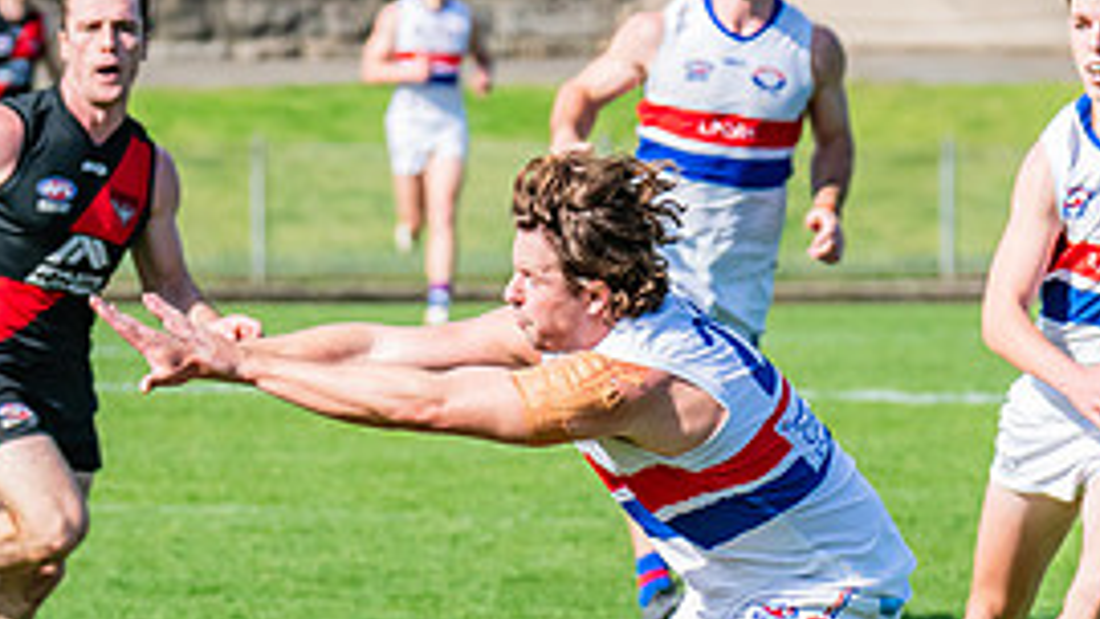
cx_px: -385
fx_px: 21384
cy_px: 557
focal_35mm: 733
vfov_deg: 1.7
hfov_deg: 2.9
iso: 800
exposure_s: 1/1600
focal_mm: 240
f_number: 9
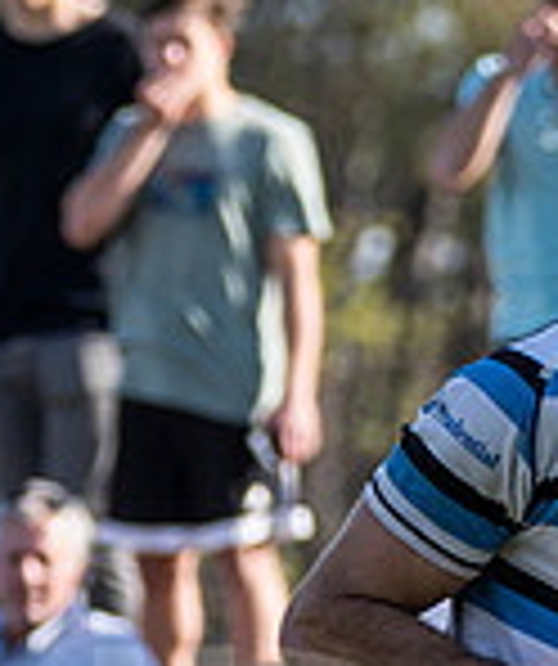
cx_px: 53
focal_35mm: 999
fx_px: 20060
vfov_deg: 1.9
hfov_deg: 1.6
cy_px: 858
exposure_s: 1/800
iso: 100
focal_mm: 115
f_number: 2.8
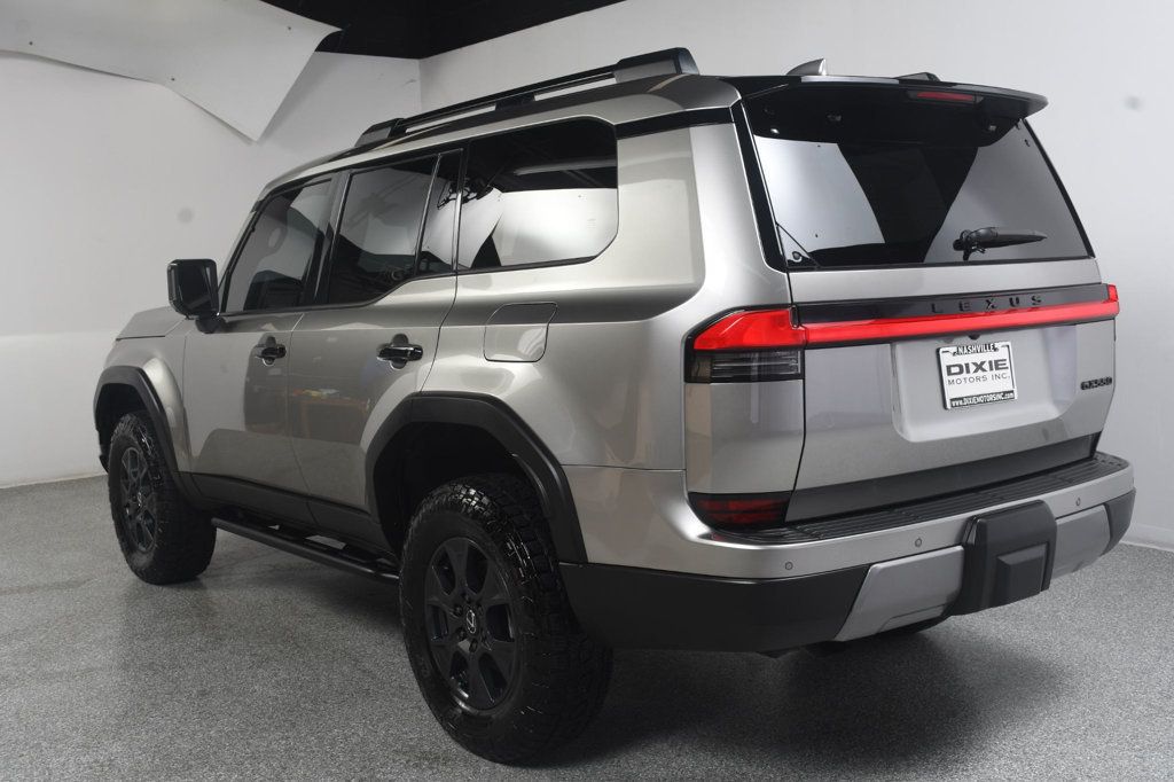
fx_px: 1271
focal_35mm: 39
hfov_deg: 49.6
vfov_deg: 34.2
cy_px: 391
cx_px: 587
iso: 100
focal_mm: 26
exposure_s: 1/200
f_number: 9
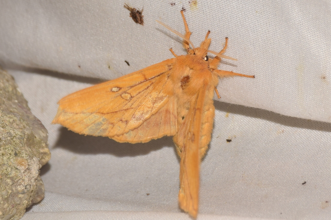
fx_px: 1930
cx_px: 166
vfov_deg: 6.5
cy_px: 110
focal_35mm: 210
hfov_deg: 9.8
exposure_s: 1/160
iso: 100
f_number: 13
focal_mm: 140
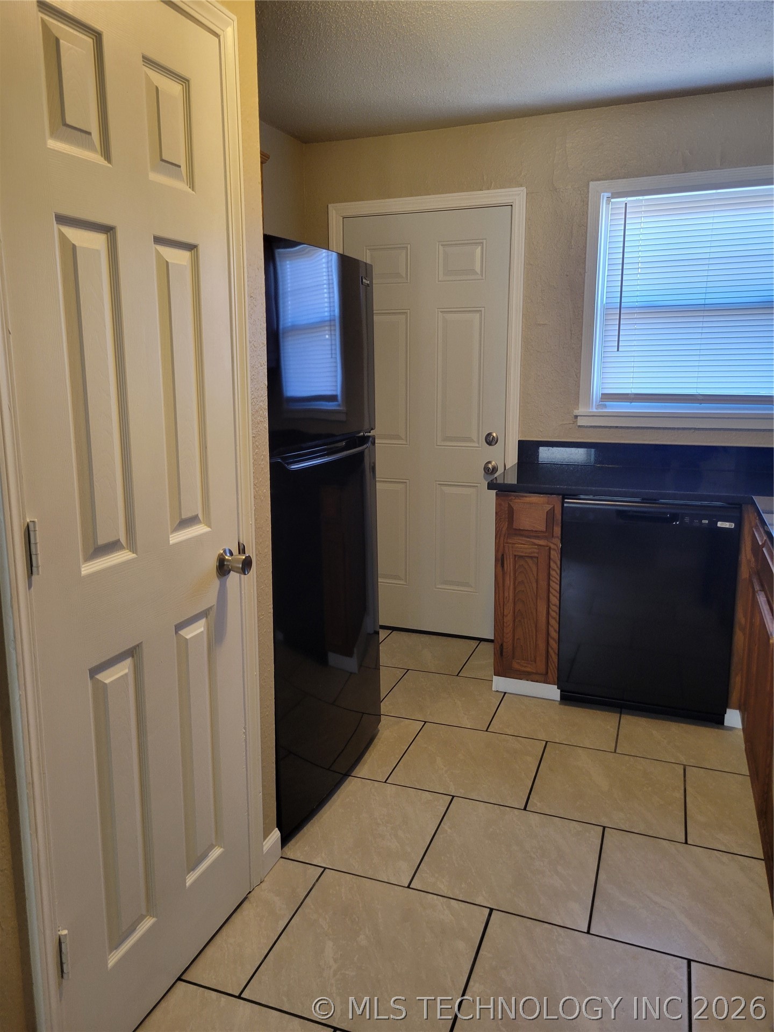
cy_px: 516
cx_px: 387
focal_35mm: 26
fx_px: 775
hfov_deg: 53.1
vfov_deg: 67.3
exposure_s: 1/60
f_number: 1.8
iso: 200
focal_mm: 5.4
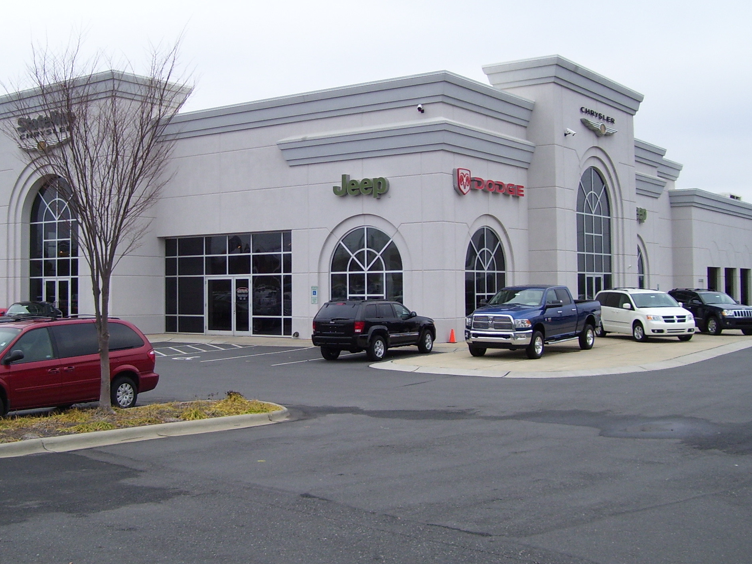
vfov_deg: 32.8
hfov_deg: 42.7
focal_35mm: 44
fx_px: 956
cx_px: 303
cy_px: 245
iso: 80
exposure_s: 1/350
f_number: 2.7
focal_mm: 6
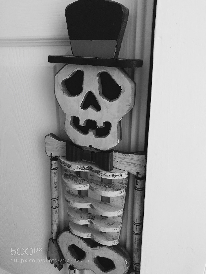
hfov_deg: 49.7
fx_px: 222
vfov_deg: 63.4
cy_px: 137
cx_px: 103
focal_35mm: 28
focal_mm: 3.99
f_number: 1.8
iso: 100
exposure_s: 1/11
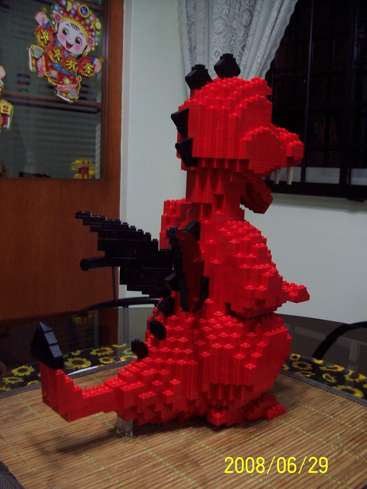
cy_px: 250
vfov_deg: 52.6
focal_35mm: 35
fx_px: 495
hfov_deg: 40.7
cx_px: 178
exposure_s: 1/8
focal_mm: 5.6
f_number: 2.7
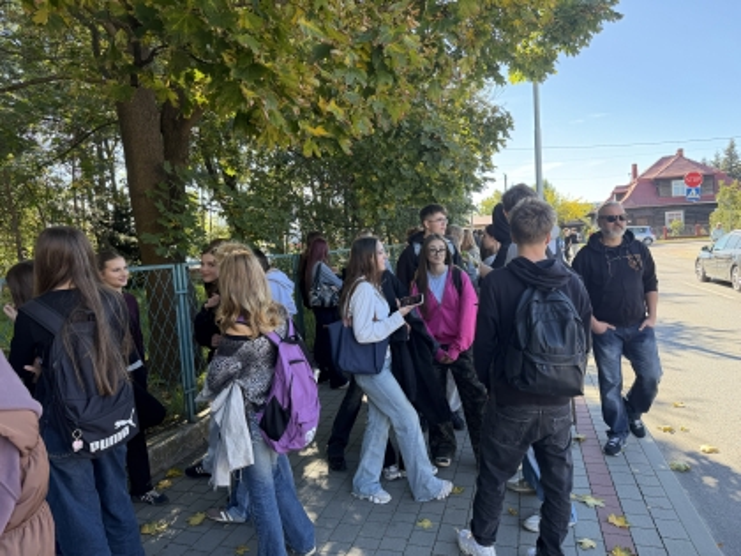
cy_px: 278
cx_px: 370
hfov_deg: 71.6
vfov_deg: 56.8
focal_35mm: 24
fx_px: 514
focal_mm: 6.76
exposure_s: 1/350
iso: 100
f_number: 1.78
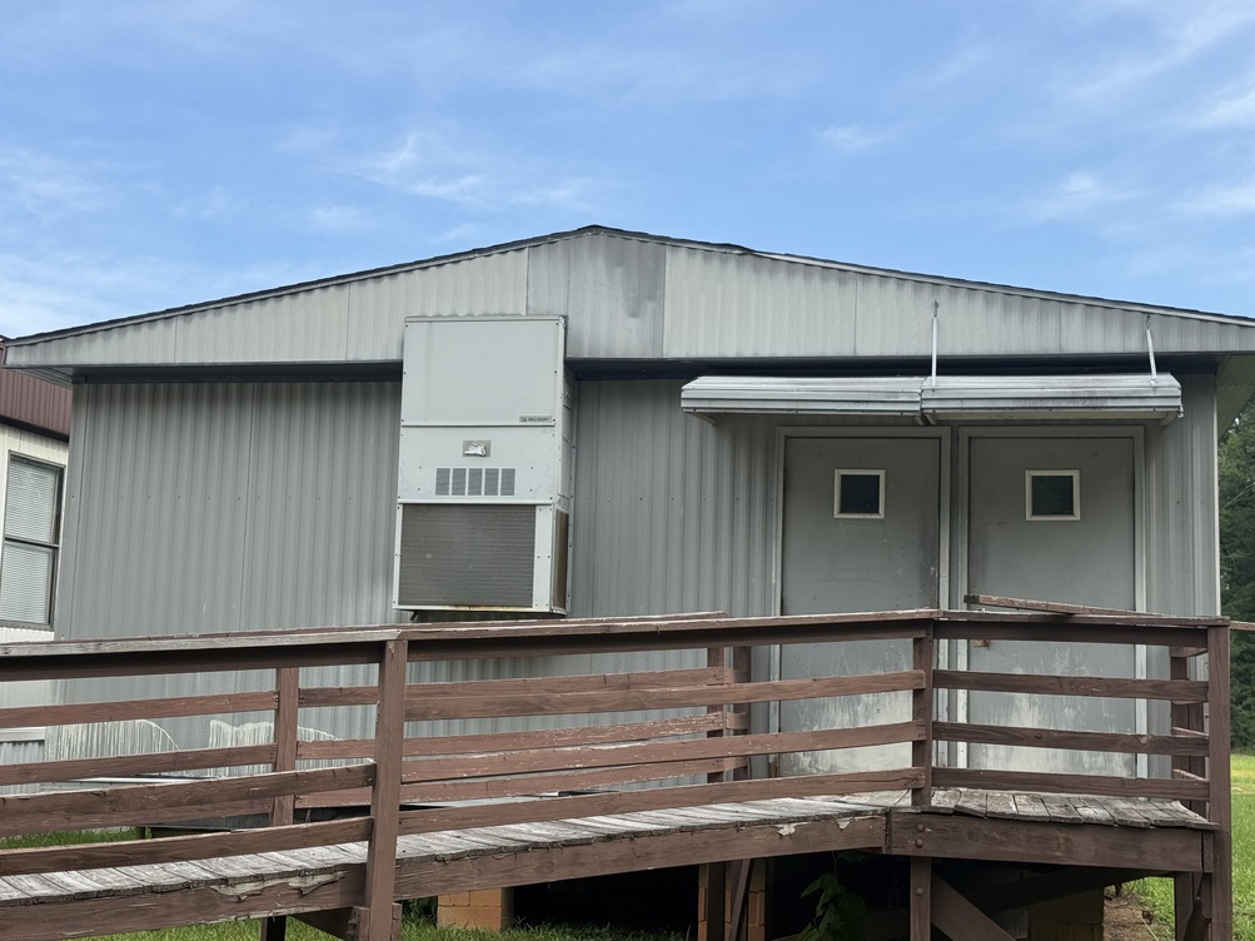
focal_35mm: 49
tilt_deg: +7.9
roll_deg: -2.0
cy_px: 476
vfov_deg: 29.7
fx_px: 1776
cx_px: 623
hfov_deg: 38.9
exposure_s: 1/2342
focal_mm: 6.76
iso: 64
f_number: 1.78
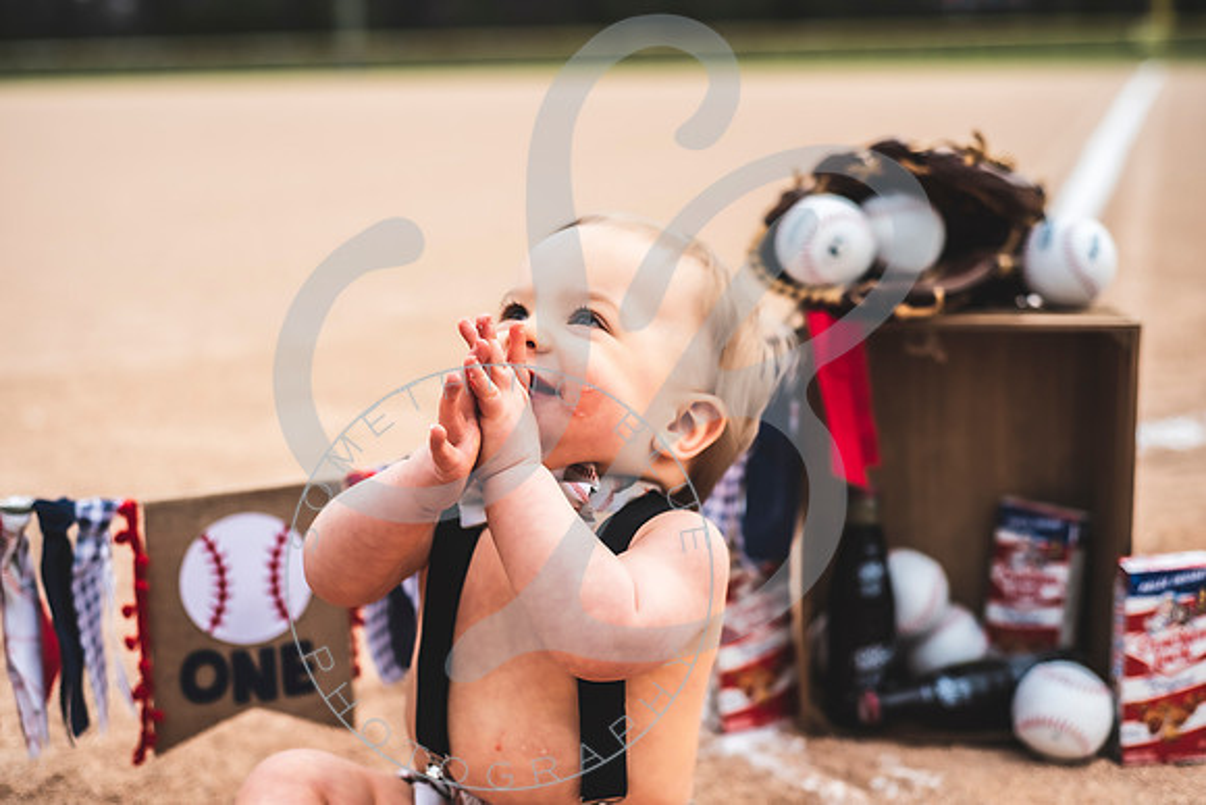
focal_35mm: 50
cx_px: 603
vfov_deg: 27.0
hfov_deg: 39.6
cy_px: 402
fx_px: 1675
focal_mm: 50
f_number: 2.8
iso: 100
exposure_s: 1/400
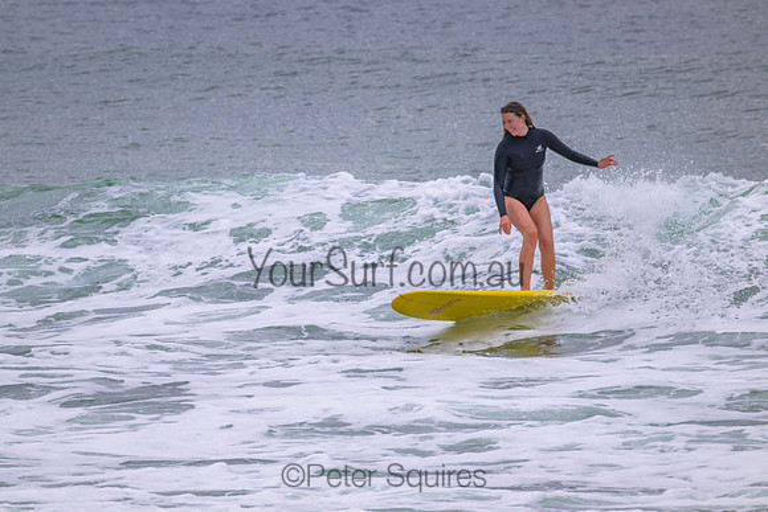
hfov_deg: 2.6
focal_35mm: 800
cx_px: 384
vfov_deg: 1.7
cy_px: 256
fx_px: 17070
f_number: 11
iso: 1100
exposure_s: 1/2000
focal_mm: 800
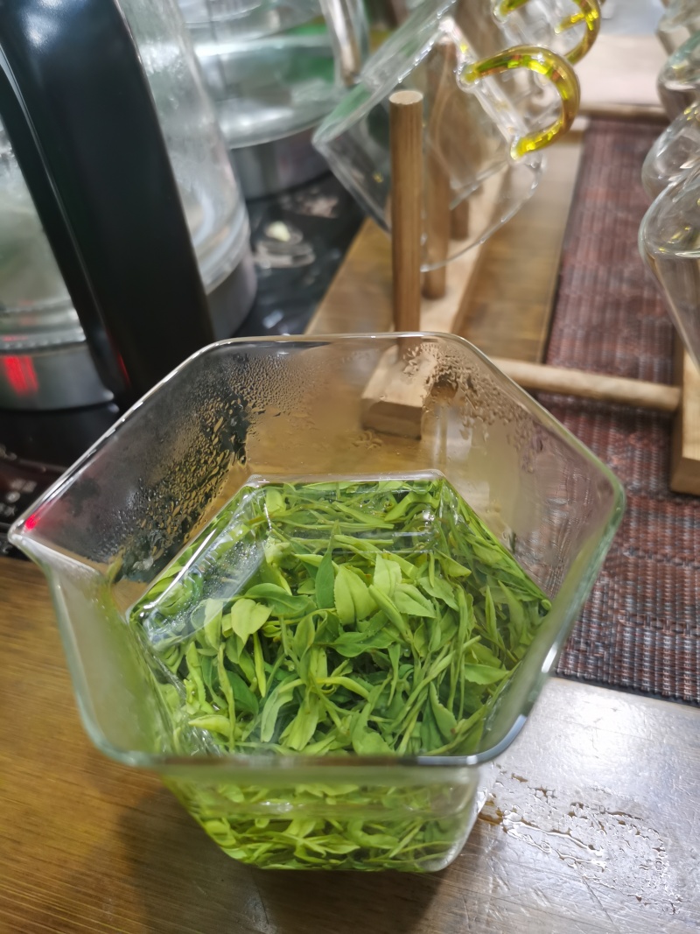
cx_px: 350
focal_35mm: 27
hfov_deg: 51.3
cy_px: 467
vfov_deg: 65.3
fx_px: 728
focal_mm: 5.58
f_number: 1.8
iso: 400
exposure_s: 1/33.3
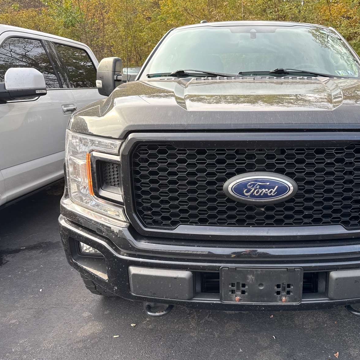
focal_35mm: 29
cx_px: 245
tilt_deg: -14.7
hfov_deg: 54.3
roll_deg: +1.5
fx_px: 341
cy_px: 183
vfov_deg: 55.6
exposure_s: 1/765
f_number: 1.78
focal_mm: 6.76
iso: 100
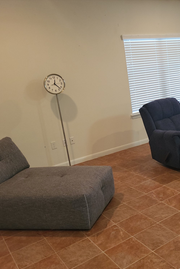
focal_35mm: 37
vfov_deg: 51.9
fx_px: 277
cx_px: 156
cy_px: 137
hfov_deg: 34.3
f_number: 1.8
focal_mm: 5.4
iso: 160
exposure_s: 1/17.2
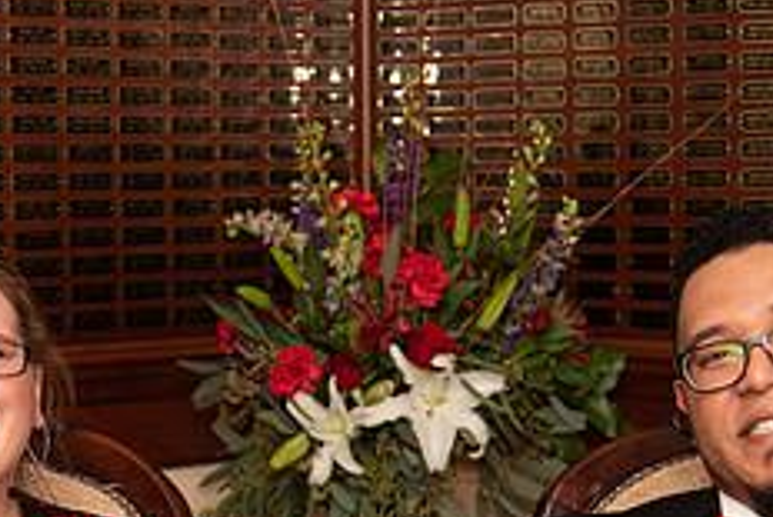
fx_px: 2686
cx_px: 383
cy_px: 572
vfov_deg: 10.8
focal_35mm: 125
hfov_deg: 16.4
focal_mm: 50
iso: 800
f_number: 4
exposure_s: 1/200
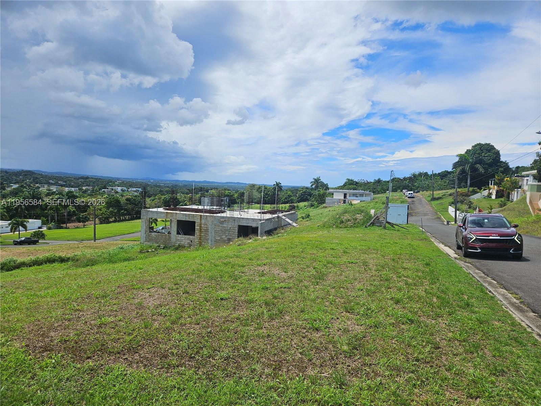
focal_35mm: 23
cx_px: 270
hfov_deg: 73.9
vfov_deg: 58.9
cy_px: 203
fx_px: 359
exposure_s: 1/3657
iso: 25
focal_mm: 5.4
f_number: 1.8
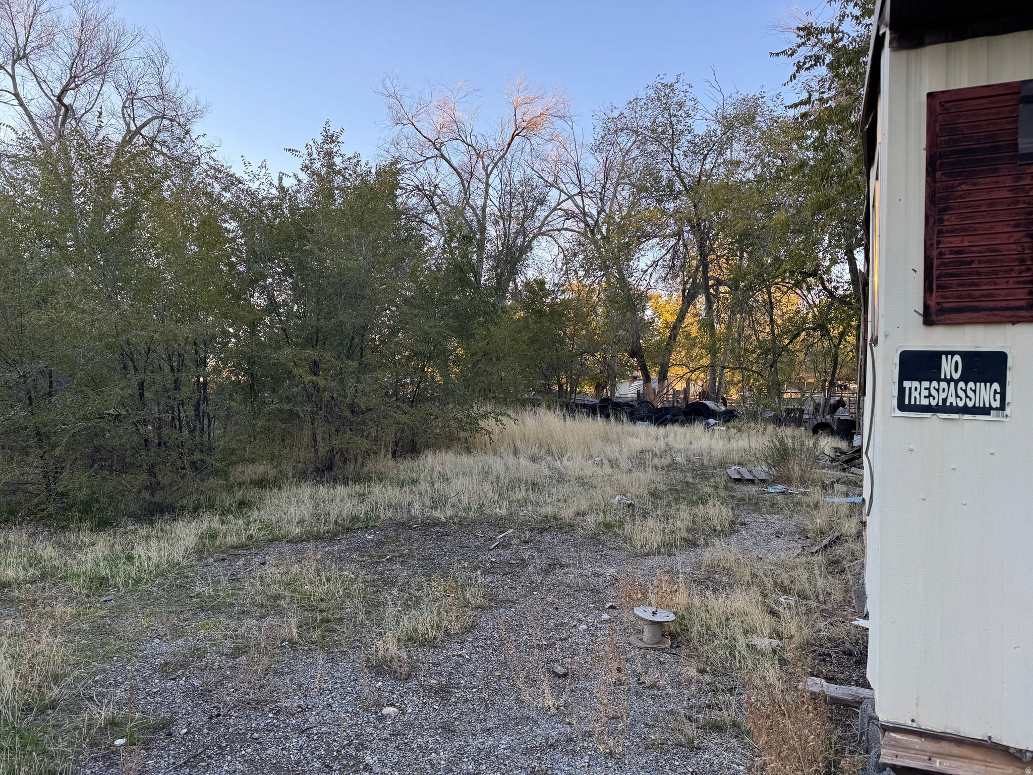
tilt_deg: -1.1
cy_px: 388
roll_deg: +1.8
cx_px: 516
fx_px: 716
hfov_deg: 71.6
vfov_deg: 56.8
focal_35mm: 24
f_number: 1.78
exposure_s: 1/311
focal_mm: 6.76
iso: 80
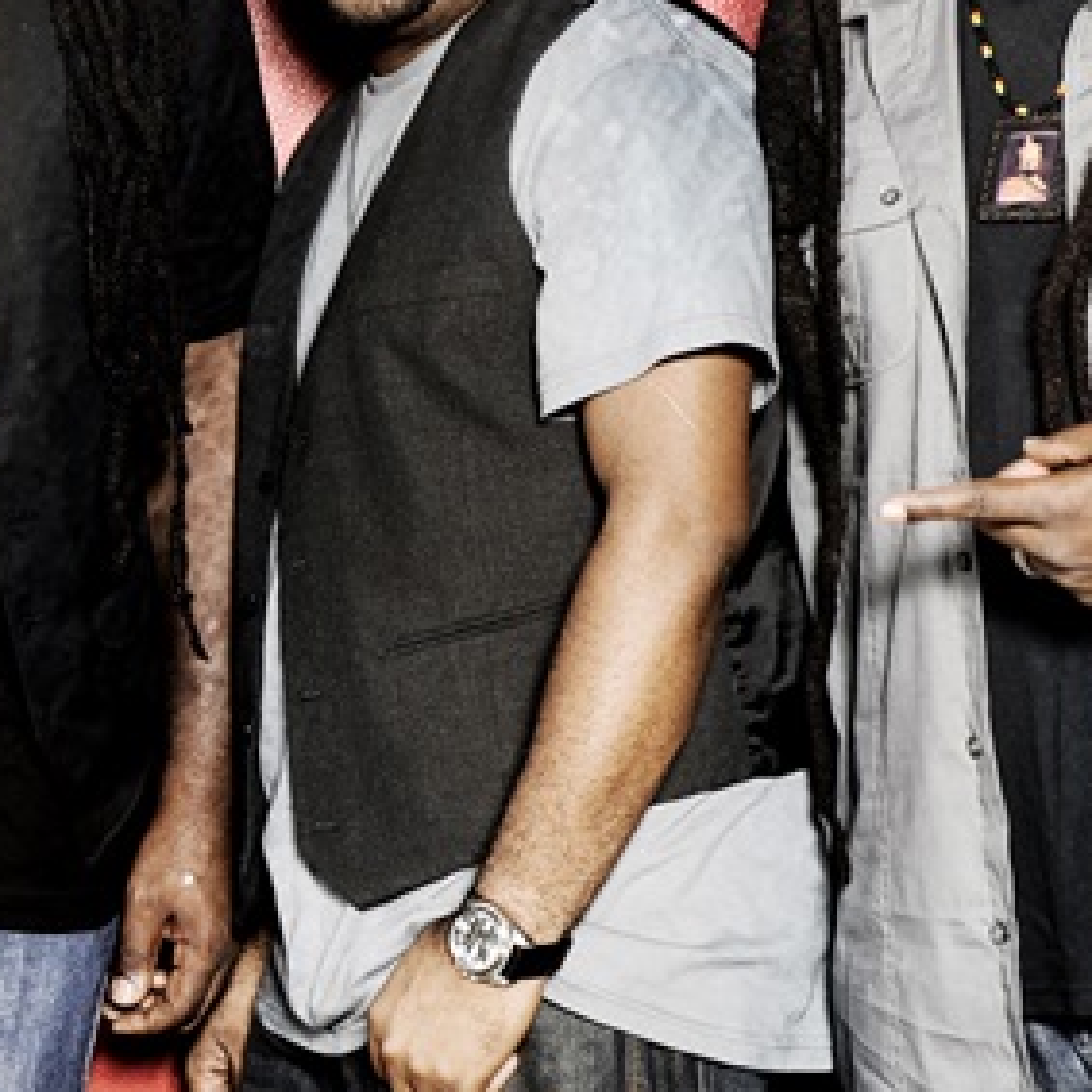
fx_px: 3426
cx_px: -162
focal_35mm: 96
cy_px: 287
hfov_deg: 17.4
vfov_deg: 18.0
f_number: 6.3
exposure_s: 1/160
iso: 200
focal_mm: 32
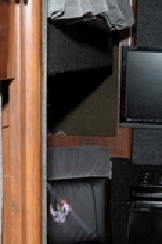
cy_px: 266
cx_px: 168
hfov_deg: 13.2
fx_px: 690
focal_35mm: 102
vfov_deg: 19.2
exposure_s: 1/125
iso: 280
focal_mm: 24
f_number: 5.6
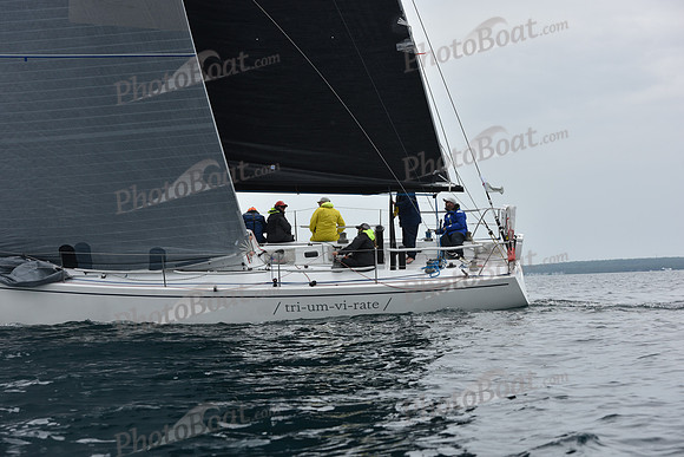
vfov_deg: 19.5
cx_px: 342
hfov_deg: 28.8
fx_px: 1330
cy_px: 228
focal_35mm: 70
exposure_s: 1/800
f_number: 6.3
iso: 250
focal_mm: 70
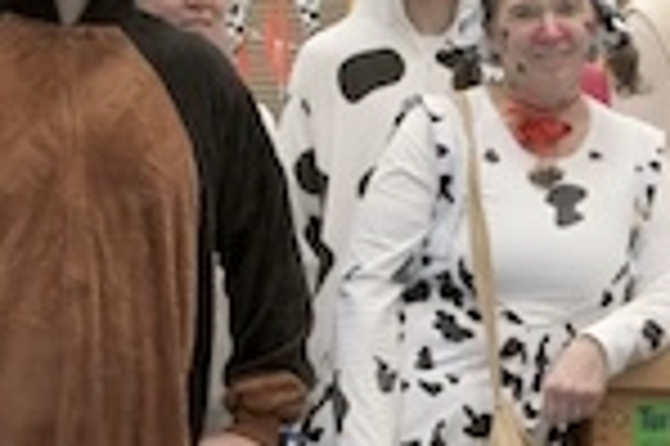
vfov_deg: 9.0
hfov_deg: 13.1
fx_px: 2838
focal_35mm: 153
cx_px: 787
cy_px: 349
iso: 1600
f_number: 5.6
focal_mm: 19
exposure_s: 1/100
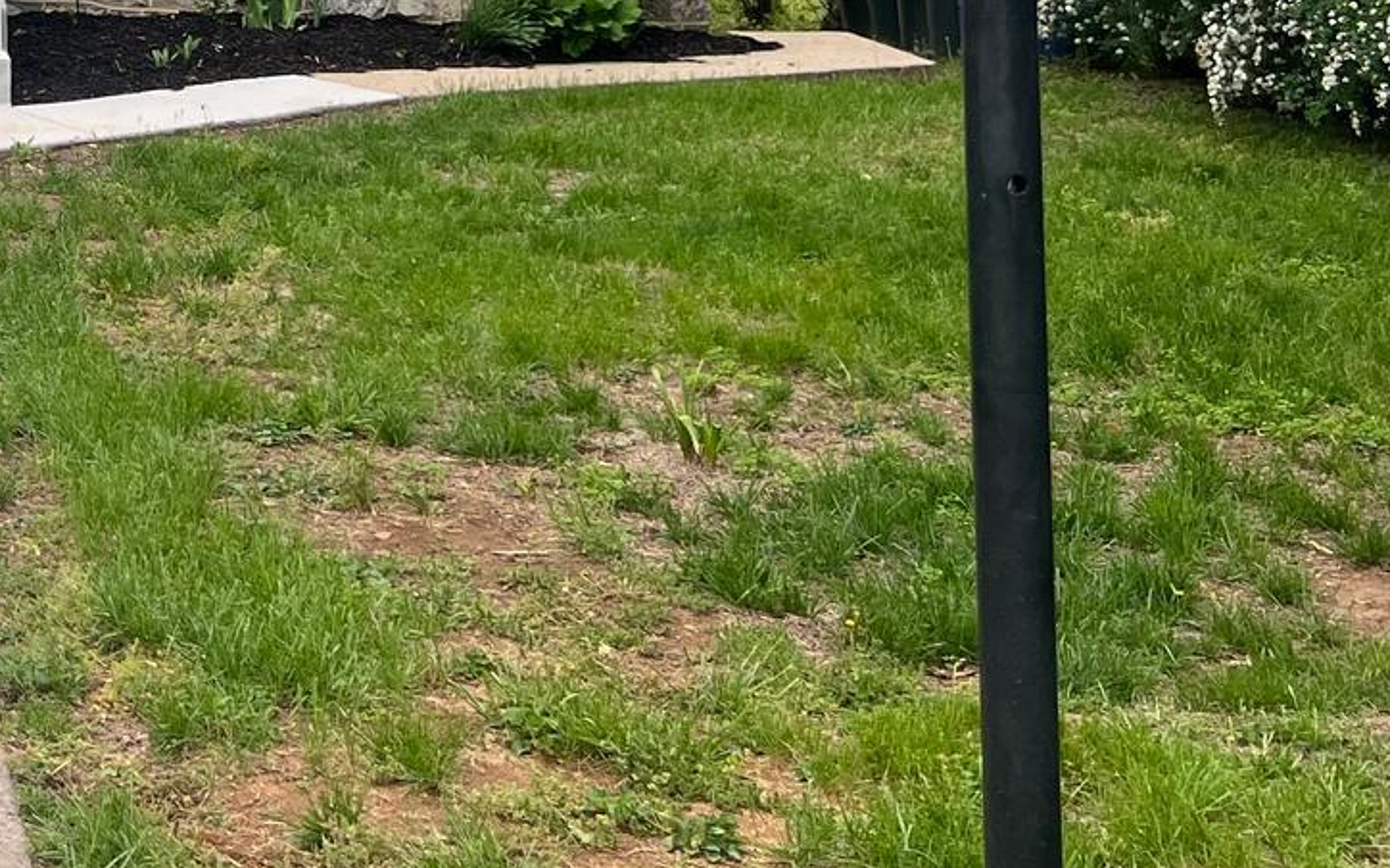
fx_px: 2954
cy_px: -467
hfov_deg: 23.8
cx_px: -330
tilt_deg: +2.1
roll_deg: -0.5
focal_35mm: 78
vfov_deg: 15.3
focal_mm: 5.7
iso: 50
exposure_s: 1/431
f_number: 1.5
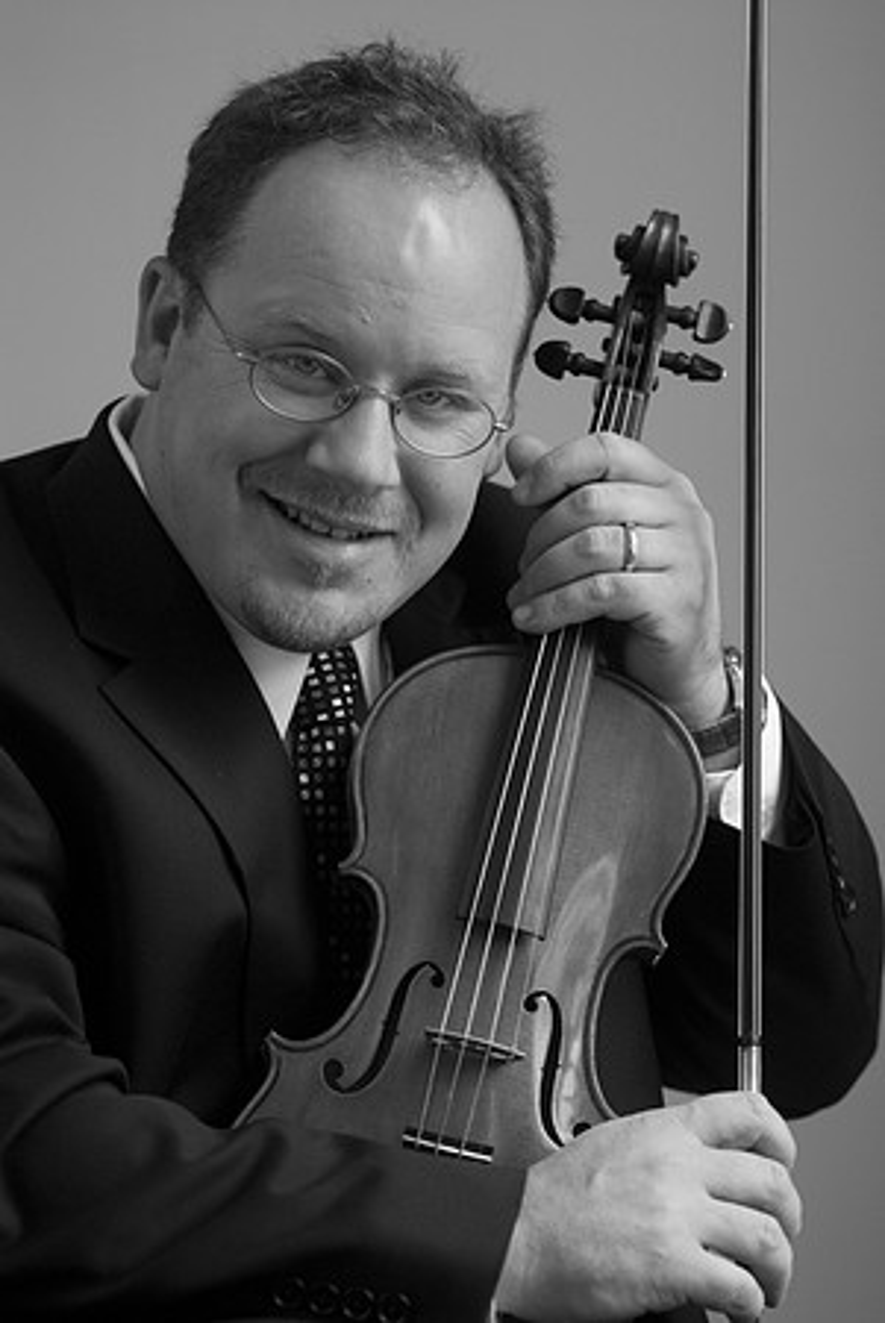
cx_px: 442
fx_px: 5518
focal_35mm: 150
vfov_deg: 13.7
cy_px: 662
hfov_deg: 9.2
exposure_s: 1/80
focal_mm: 100
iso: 320
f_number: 2.8
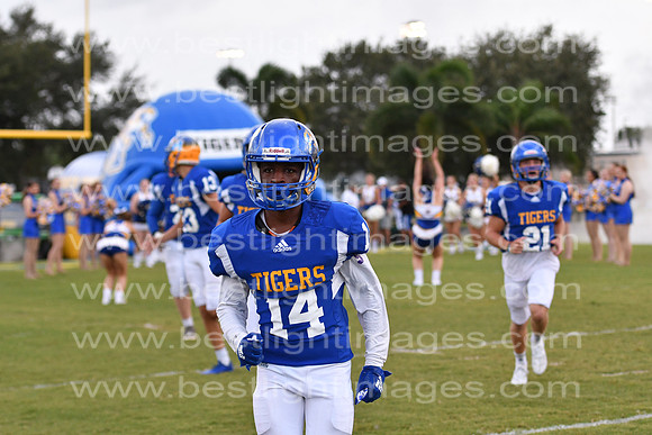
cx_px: 326
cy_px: 218
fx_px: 1902
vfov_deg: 13.0
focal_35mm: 105
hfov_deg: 19.5
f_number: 3.2
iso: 800
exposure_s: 1/1000
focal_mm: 70
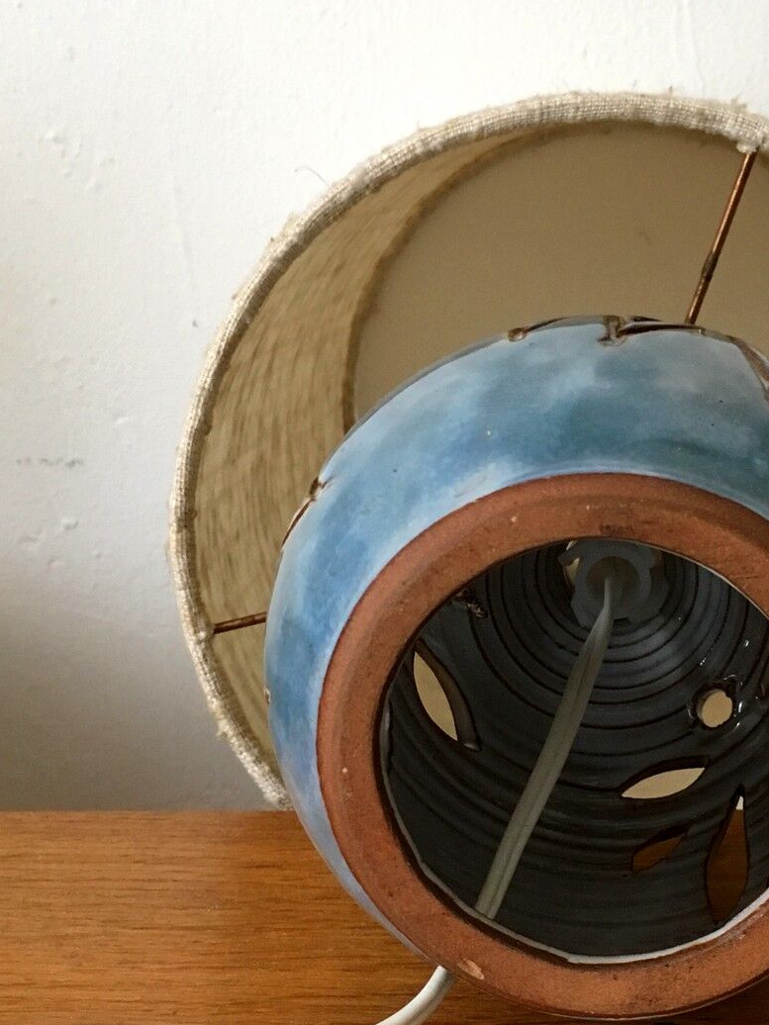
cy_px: 606
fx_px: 1659
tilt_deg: -17.7
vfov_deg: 34.3
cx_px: 601
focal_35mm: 56
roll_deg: +2.3
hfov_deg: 25.7
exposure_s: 1/33
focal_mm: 4.15
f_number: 2.2
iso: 160
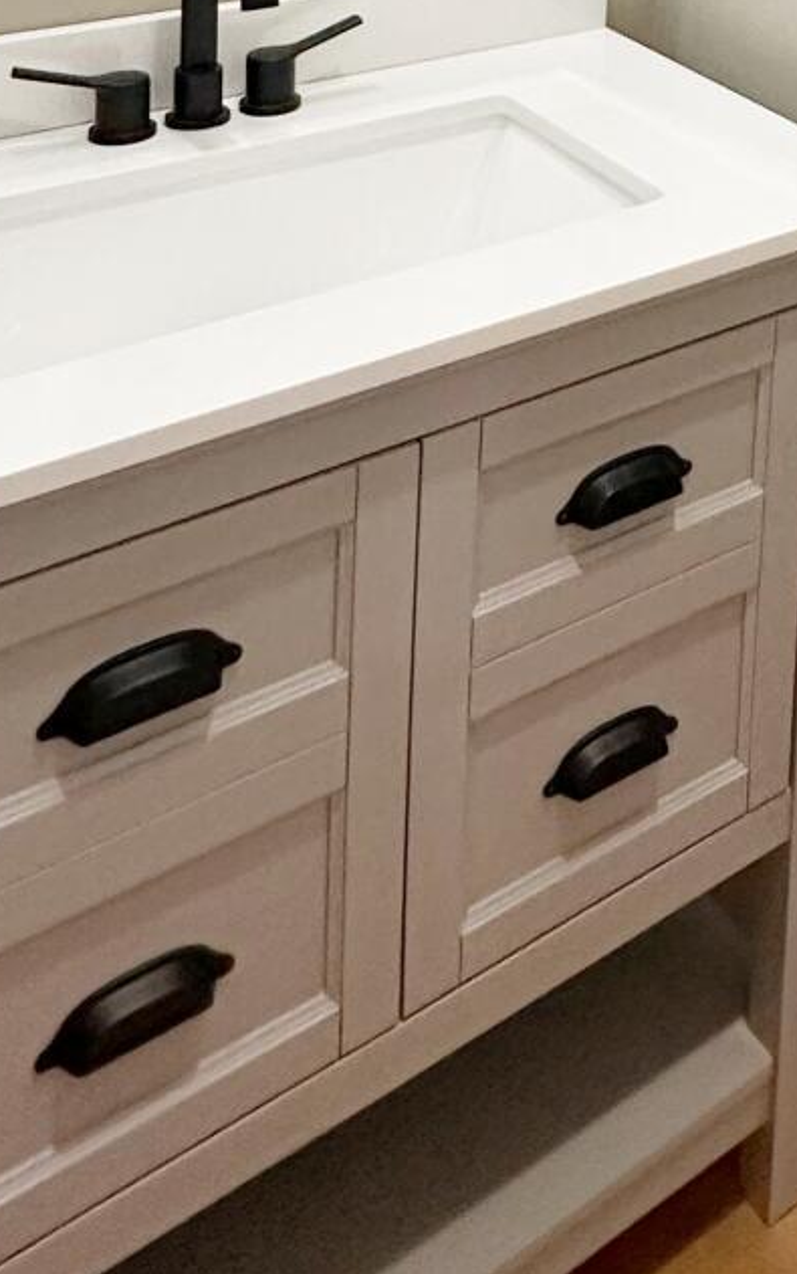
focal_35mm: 47
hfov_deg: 24.4
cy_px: -285
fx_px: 1632
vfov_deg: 33.8
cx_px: 1001
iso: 200
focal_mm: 2.22
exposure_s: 1/120
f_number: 2.2
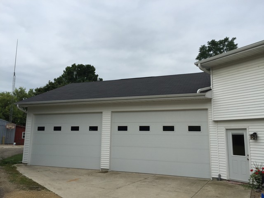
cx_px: 132
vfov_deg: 48.2
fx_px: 221
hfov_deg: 61.7
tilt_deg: +8.7
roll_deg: -2.4
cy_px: 99
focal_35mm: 29
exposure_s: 1/1130
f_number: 2.2
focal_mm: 4.15
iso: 32
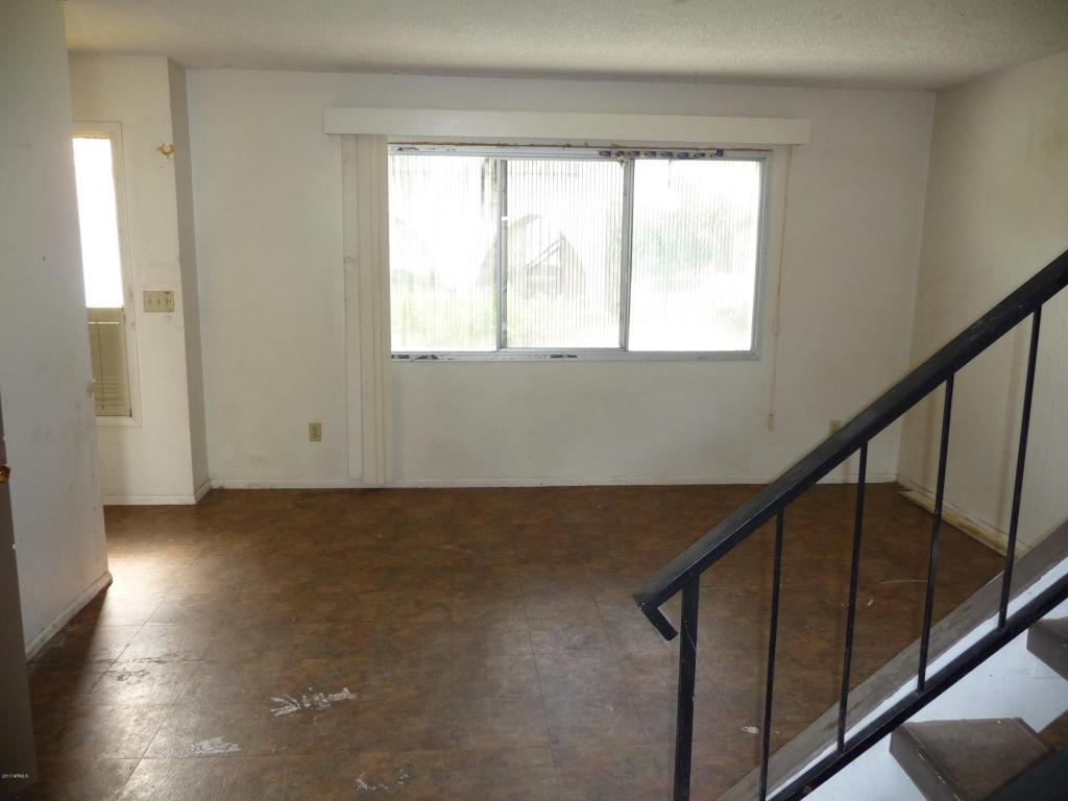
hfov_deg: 63.4
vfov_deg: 49.7
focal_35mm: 28
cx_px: 534
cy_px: 400
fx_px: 864
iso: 200
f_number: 3.3
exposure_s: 1/30
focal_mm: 4.7
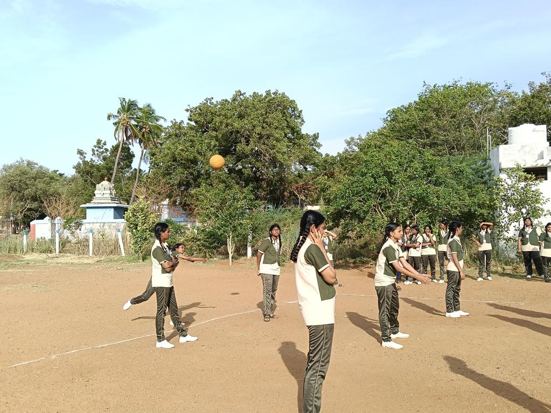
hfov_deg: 55.4
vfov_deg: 42.9
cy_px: 206
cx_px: 276
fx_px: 525
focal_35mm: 33
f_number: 1.8
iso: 50
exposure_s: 1/350
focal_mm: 3.98
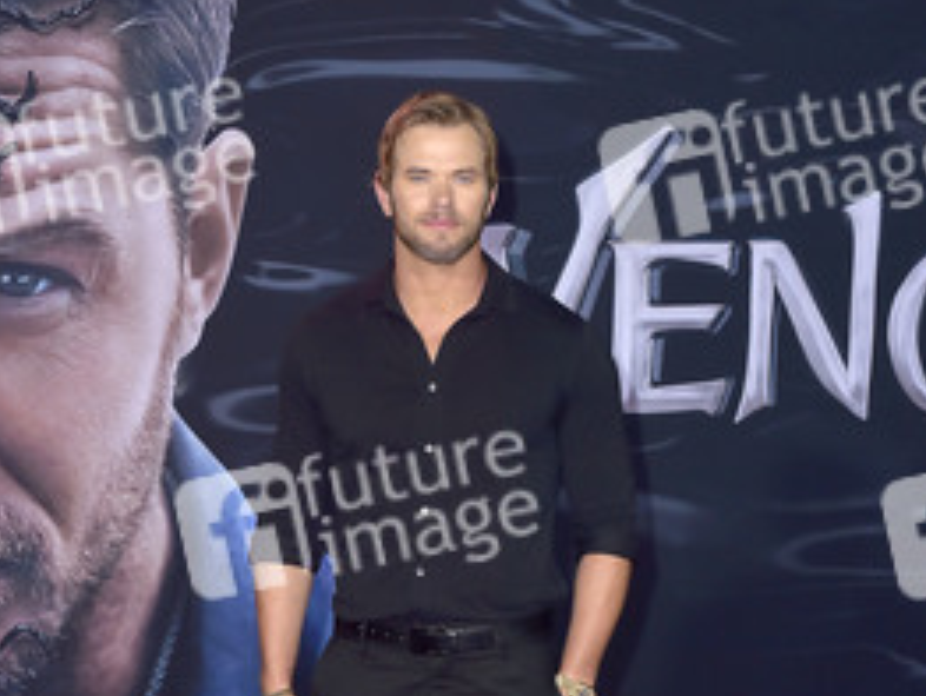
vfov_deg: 21.5
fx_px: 1767
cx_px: 461
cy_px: 692
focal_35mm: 66
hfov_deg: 29.4
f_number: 5
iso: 500
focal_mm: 45
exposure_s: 1/250
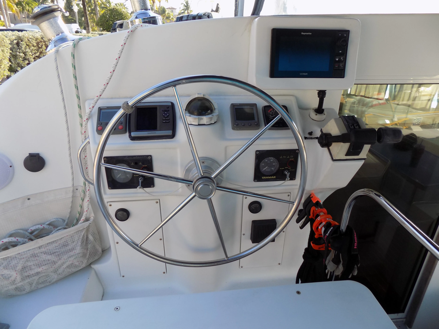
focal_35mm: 23
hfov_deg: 73.9
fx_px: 292
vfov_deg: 58.9
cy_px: 164
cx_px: 220
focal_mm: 4
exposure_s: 1/200
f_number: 3.1
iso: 80
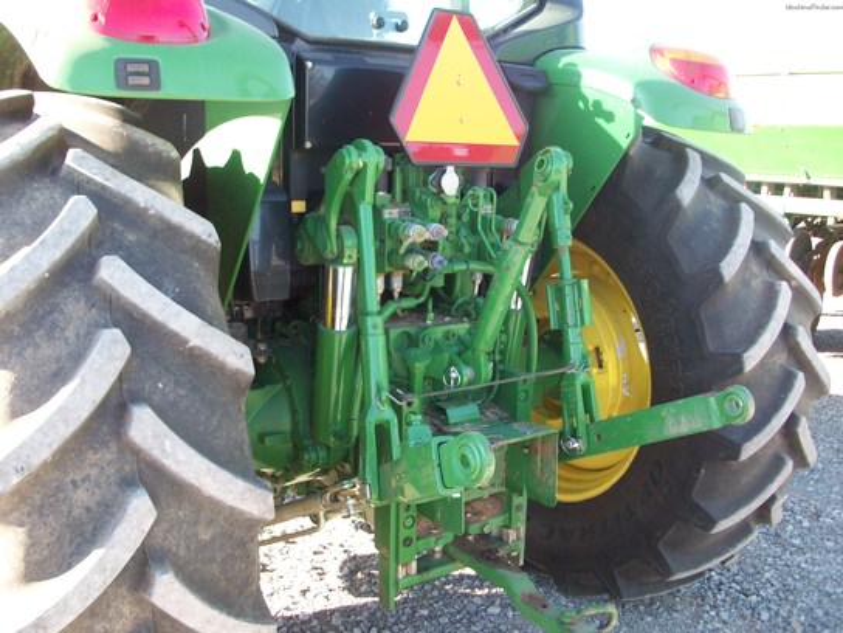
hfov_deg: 54.0
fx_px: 828
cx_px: 422
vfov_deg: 41.8
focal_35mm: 34
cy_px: 316
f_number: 2.8
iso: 64
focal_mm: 5.7
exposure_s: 1/73.8
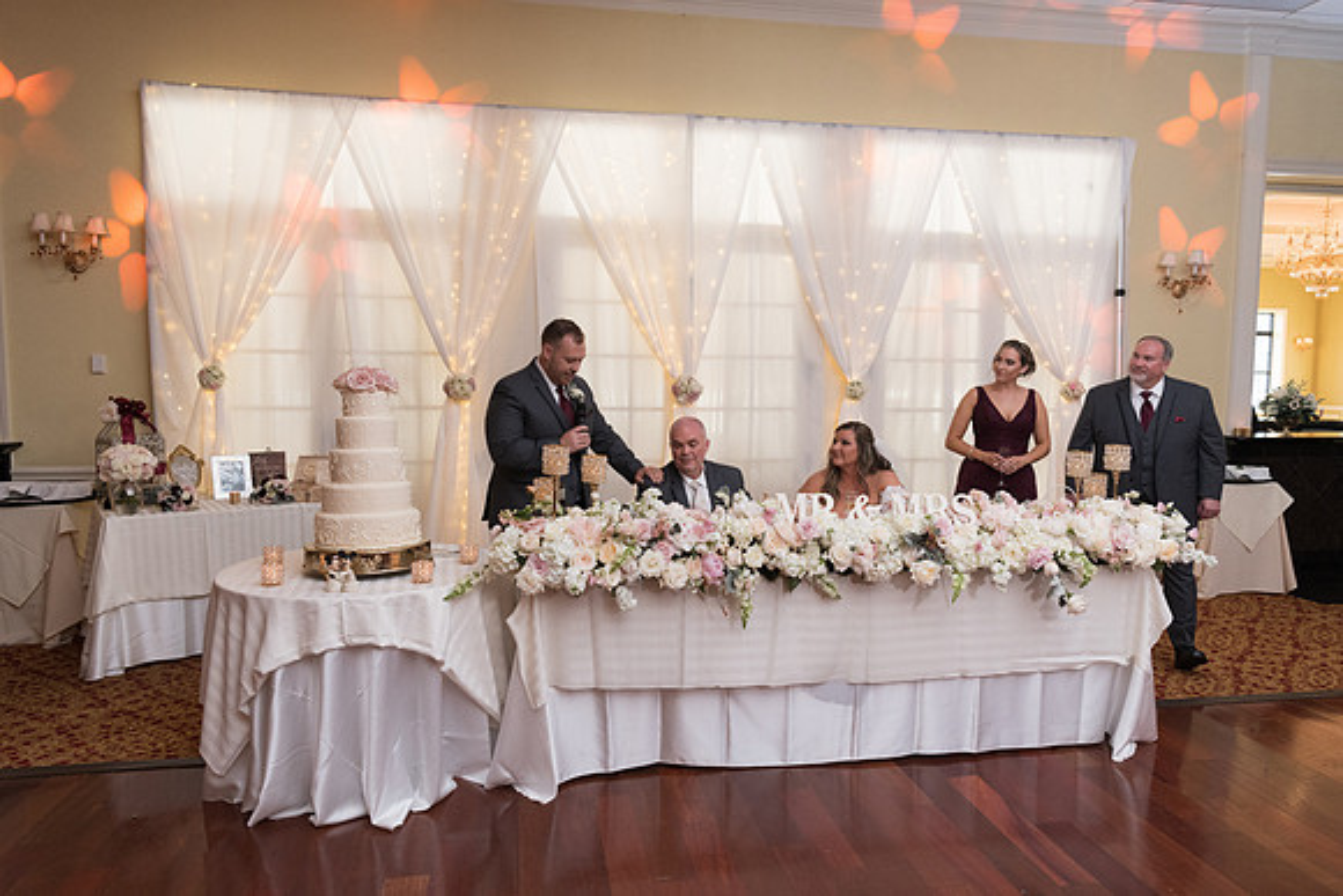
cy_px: 448
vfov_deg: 53.2
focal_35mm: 24
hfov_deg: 73.7
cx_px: 672
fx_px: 896
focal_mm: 24
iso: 1400
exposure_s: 1/125
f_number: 5
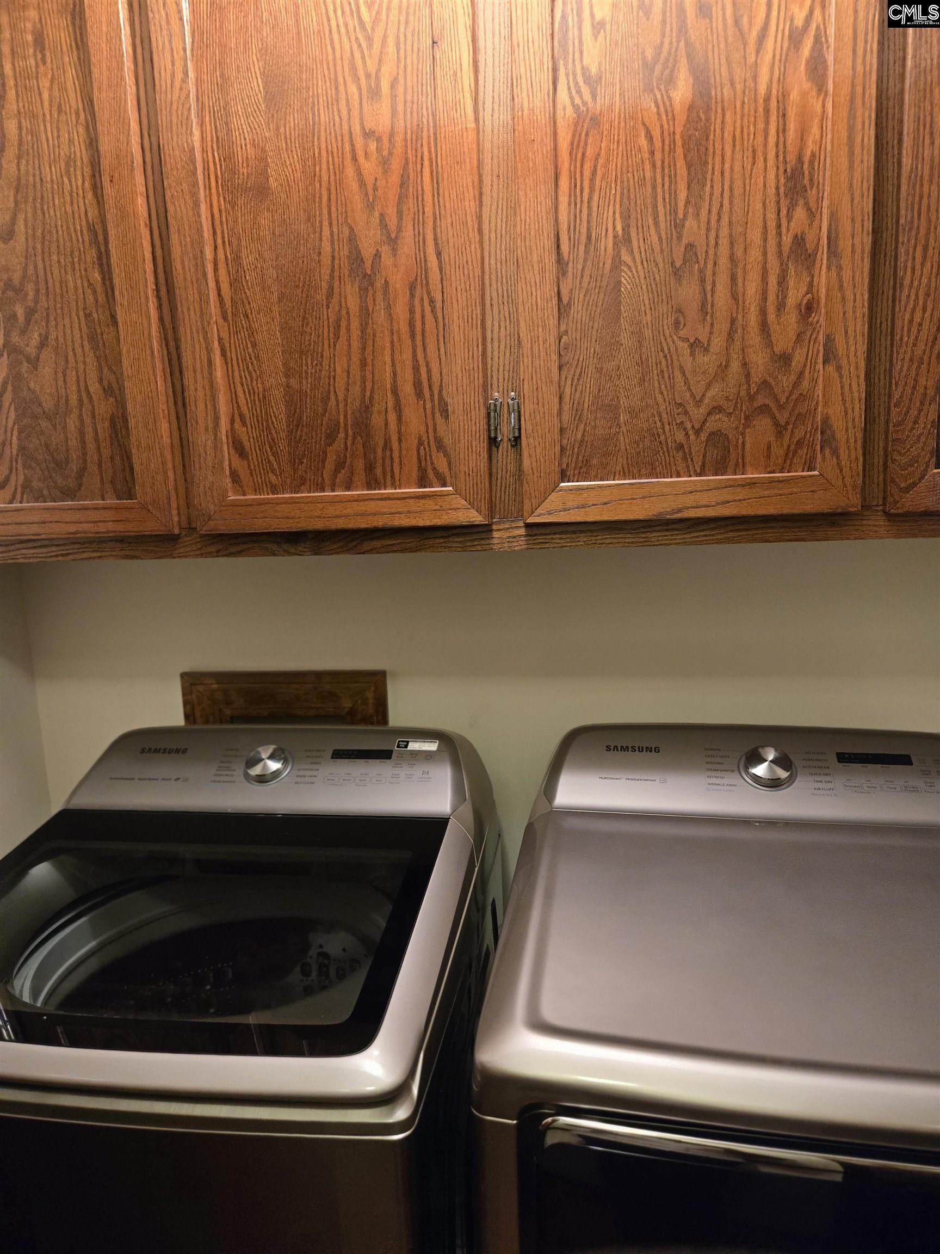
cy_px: 627
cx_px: 470
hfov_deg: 58.9
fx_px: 833
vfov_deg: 73.9
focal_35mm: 23
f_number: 1.8
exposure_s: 1/120
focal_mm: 5.4
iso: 800
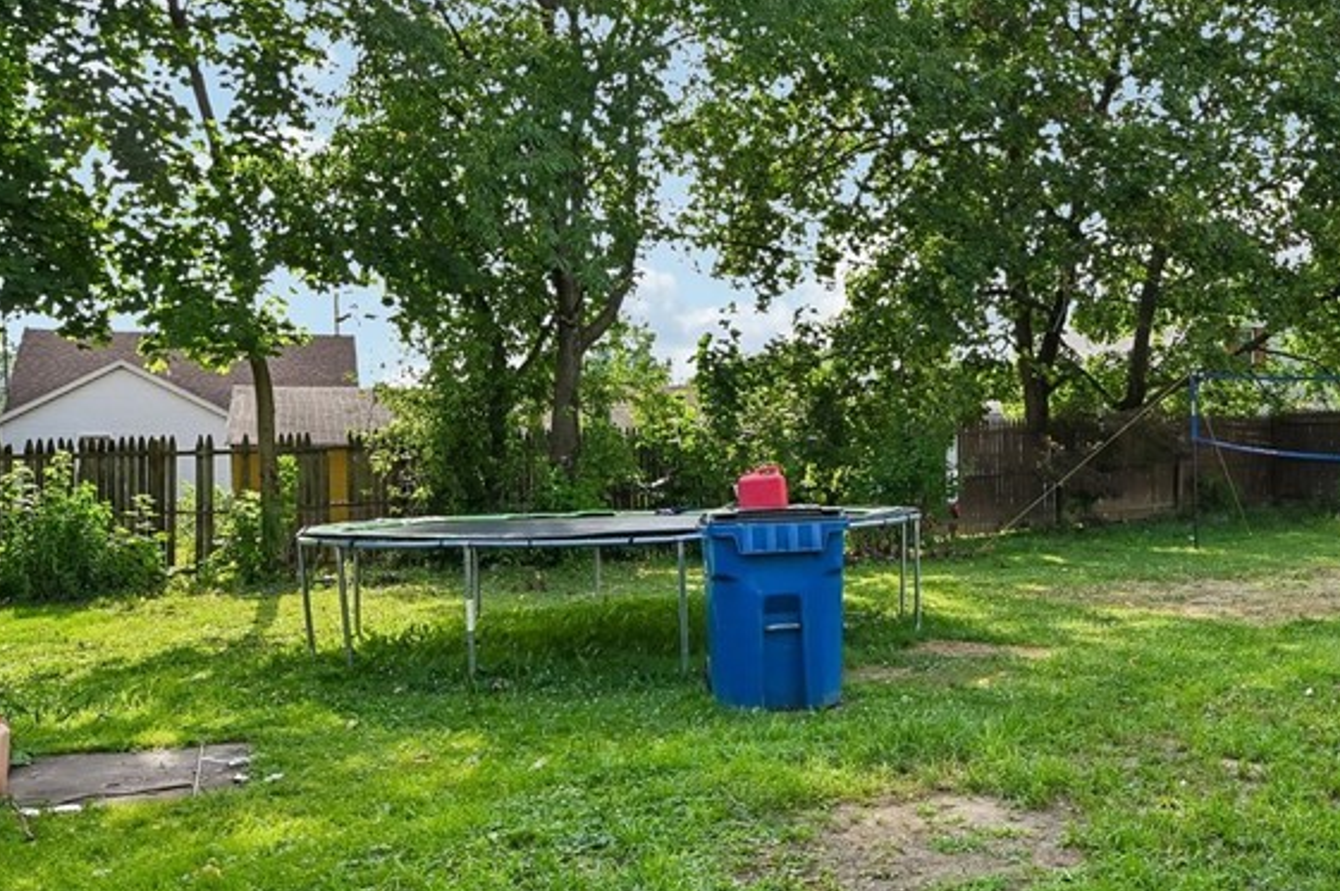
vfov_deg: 42.2
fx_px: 1153
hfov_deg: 57.5
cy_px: 422
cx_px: 991
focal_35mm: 31
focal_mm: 16
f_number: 6.3
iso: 1000
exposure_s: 1/1250
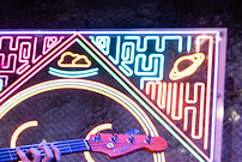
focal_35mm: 99
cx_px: -66
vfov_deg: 13.6
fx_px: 666
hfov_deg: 19.2
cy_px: 170
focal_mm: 32
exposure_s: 1/250
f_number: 3.5
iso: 2000
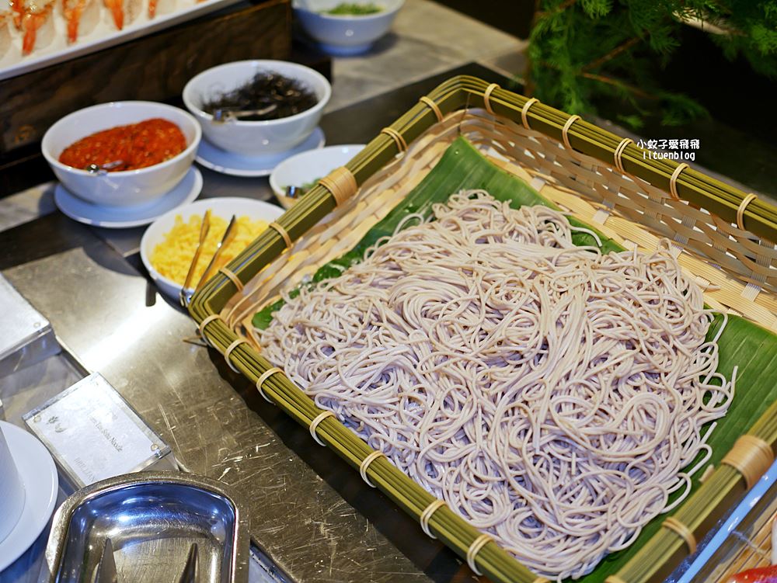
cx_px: 388
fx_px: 1123
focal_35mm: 50
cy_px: 292
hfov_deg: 38.2
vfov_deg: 29.1
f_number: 1.8
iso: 200
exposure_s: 1/100
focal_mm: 25
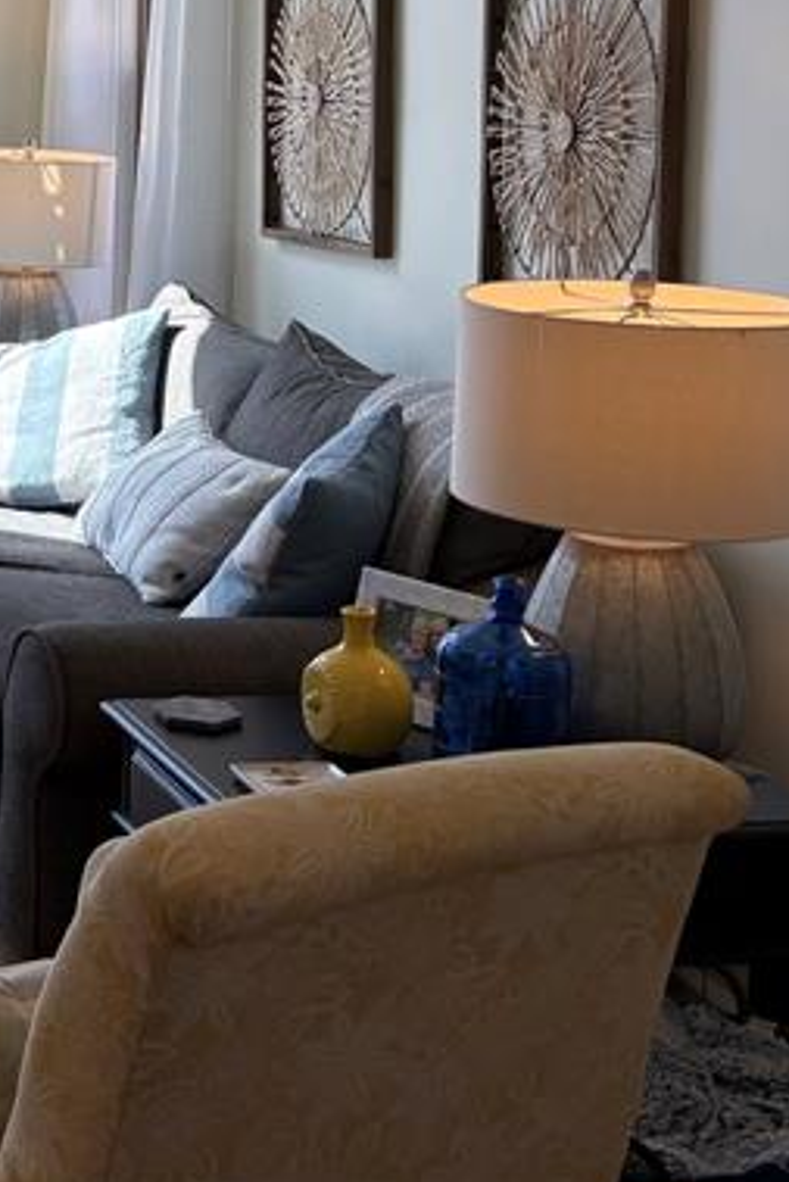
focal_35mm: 73
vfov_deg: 27.1
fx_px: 2397
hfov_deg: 16.0
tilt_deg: -5.6
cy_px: 225
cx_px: -602
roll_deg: +1.4
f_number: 1.6
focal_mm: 5.96
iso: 50
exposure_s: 1/414
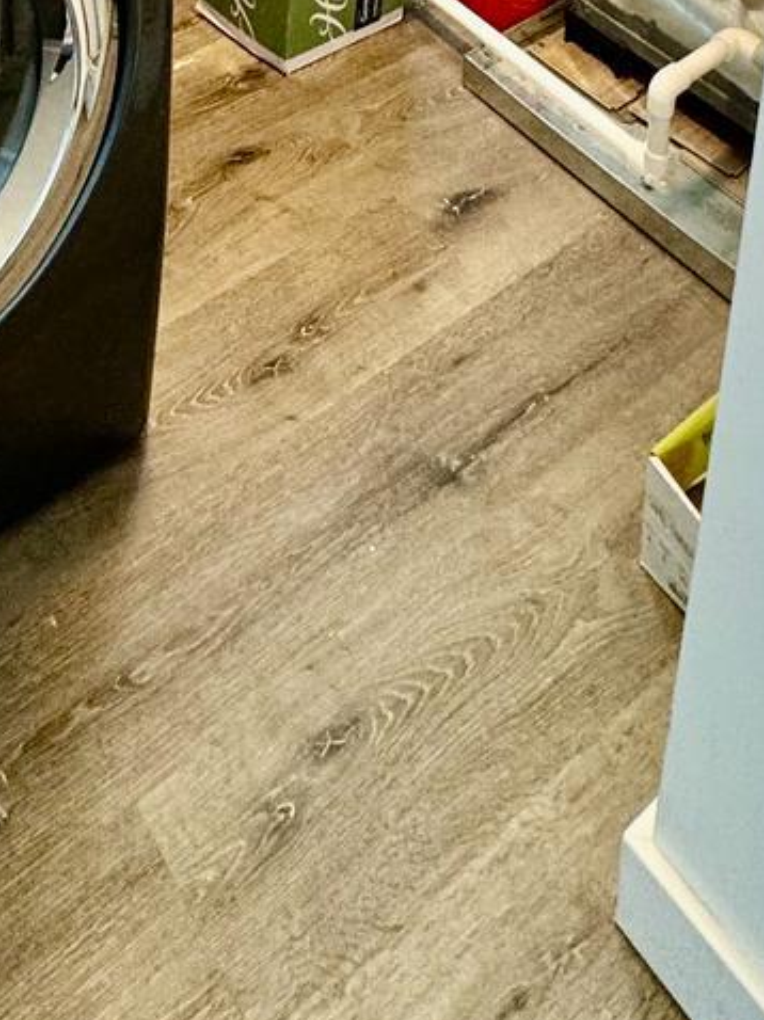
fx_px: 1325
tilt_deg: -9.8
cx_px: 156
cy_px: -587
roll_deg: -0.2
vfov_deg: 26.6
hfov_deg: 31.4
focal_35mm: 45
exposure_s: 1/60
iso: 160
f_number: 2.2
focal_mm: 2.22
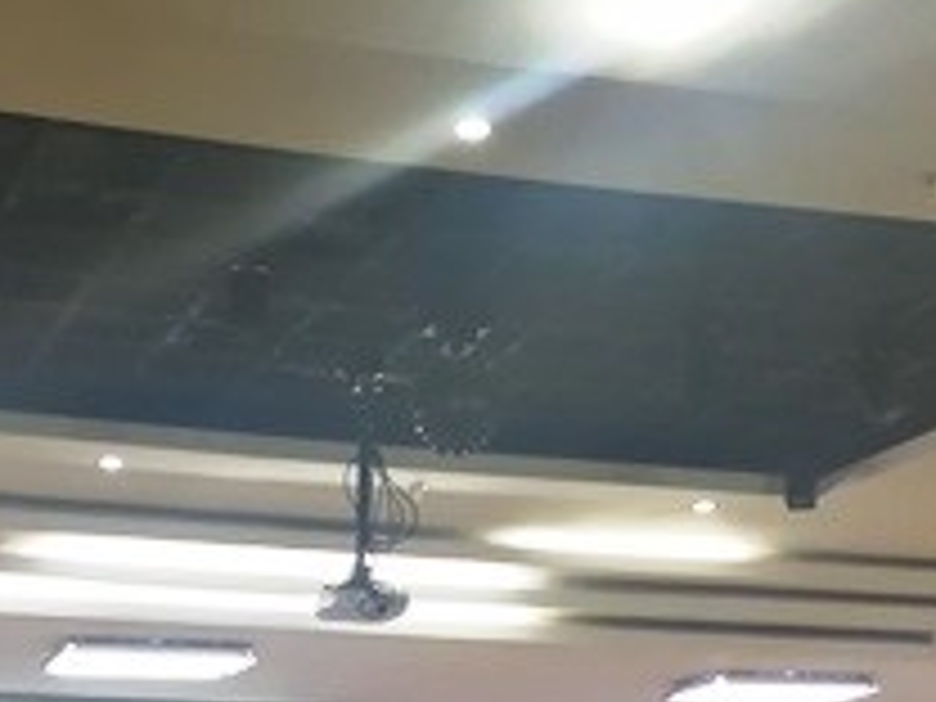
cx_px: 310
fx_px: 2244
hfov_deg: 23.5
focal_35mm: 83
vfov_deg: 17.4
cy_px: 706
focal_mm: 3.95
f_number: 2.2
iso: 200
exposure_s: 1/33.3
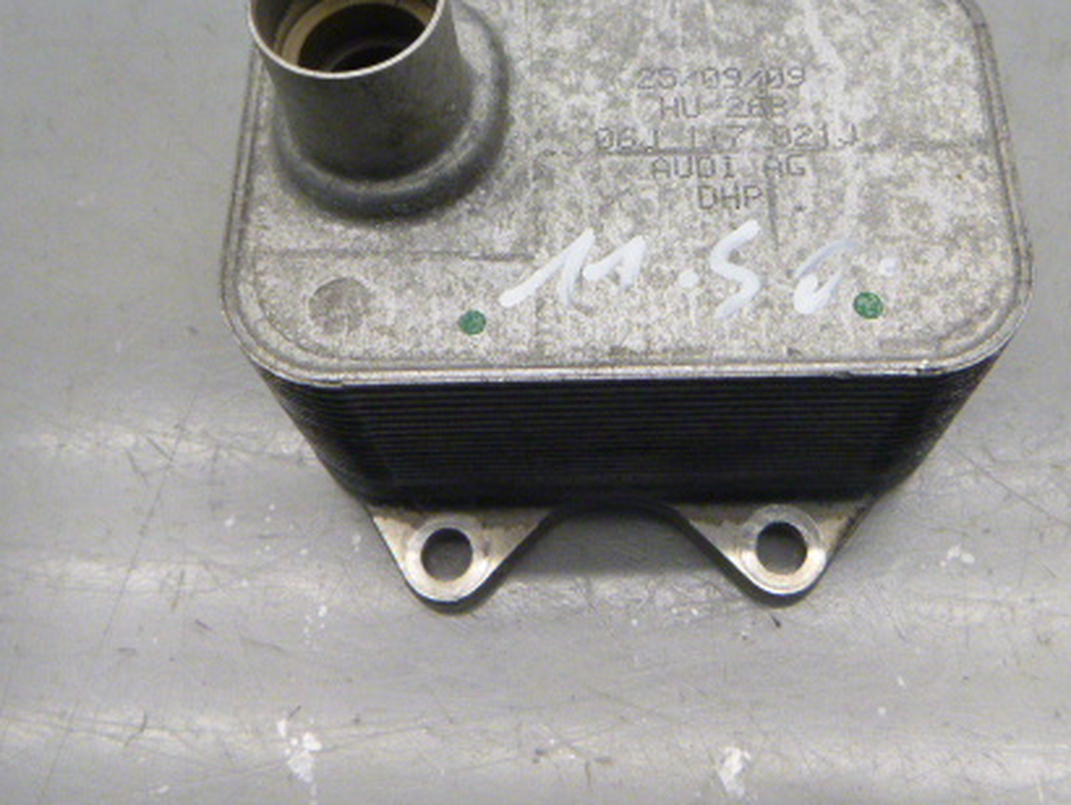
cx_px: 616
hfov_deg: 47.7
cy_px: 243
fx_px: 1207
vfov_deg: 36.3
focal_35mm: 39
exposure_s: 1/60
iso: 320
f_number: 3.9
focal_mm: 4.5
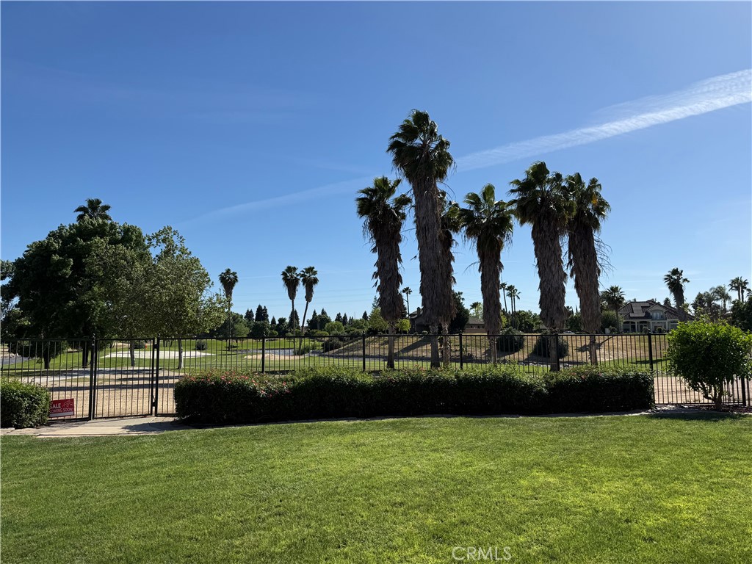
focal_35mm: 24
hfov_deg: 71.6
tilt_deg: +5.7
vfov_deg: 56.8
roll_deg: +0.9
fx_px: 521
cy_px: 282
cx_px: 376
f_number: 1.78
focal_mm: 6.76
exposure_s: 1/5714
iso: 80
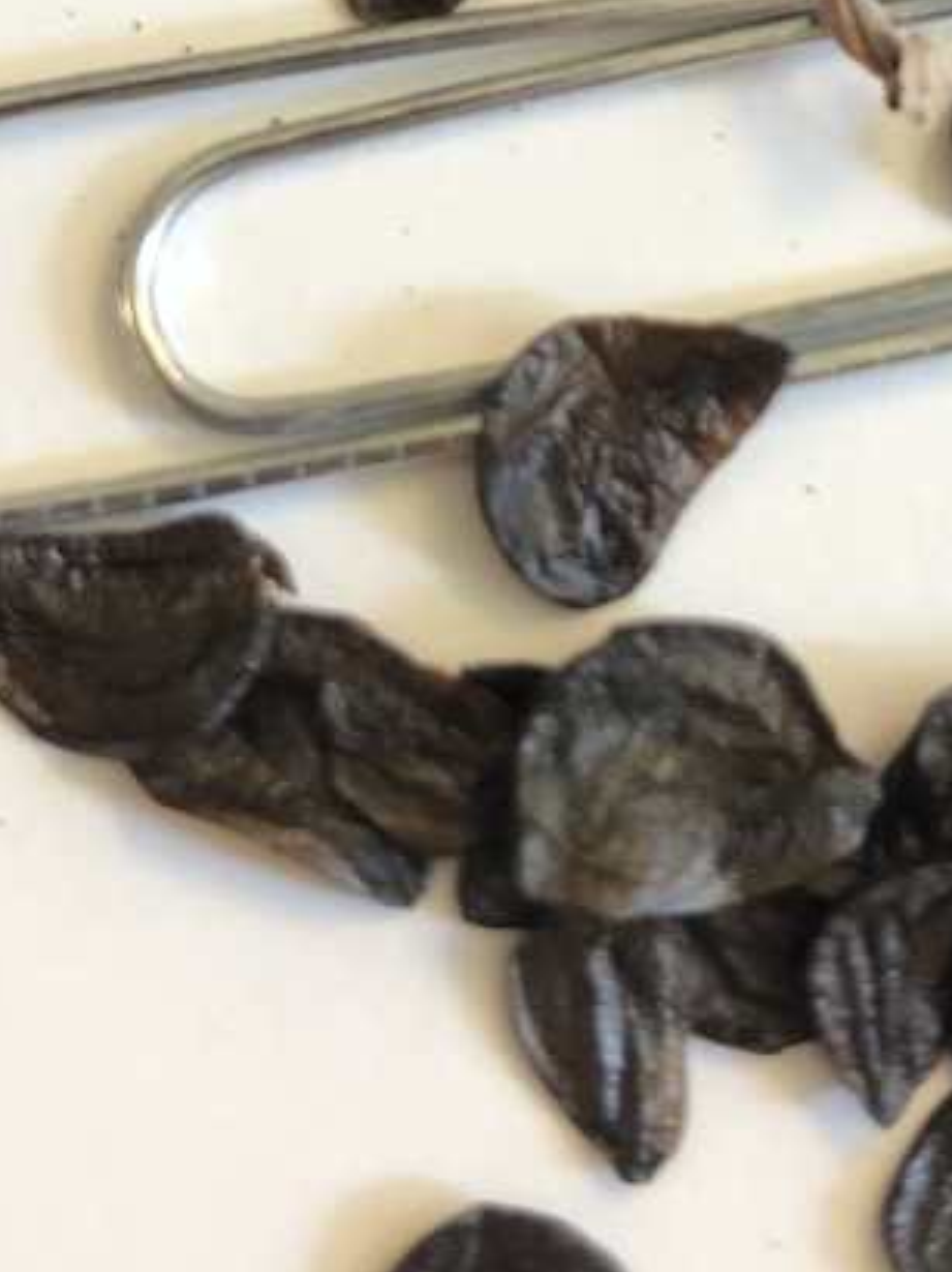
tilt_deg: -77.4
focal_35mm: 70
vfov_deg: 26.5
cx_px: 633
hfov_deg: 20.9
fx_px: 2570
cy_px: 37
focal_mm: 3.99
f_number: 1.8
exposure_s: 1/20
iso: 40
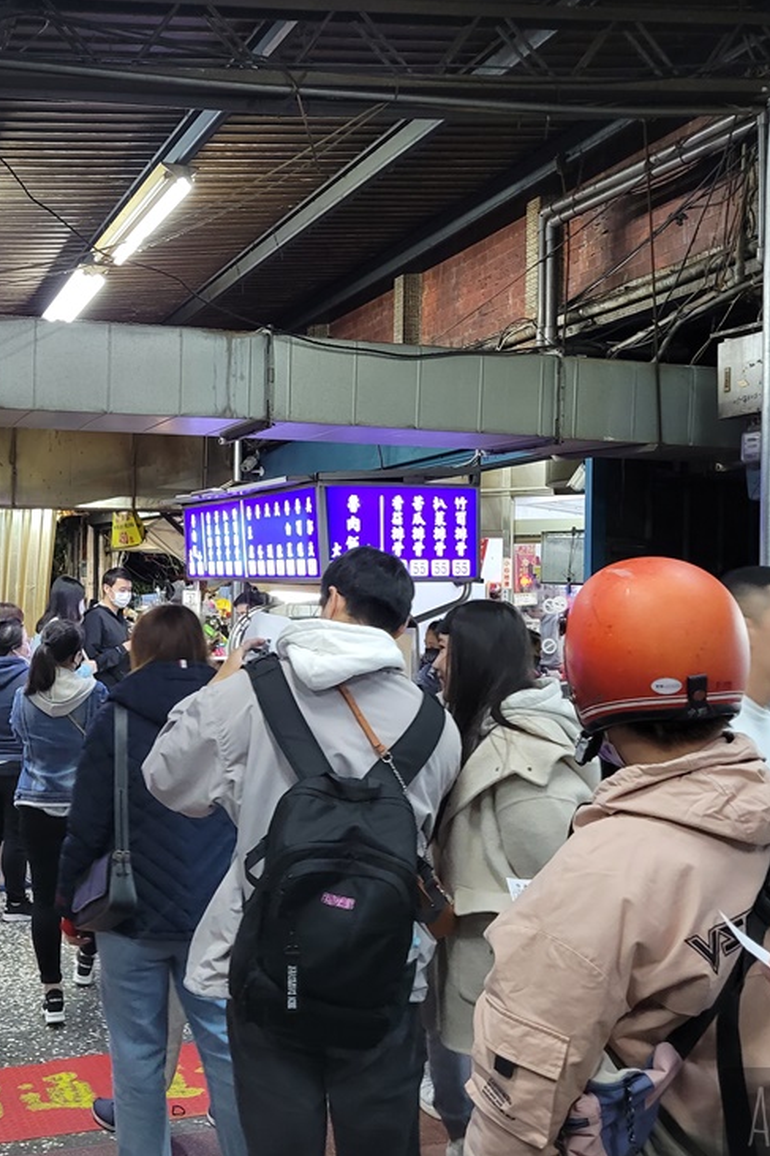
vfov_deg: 51.9
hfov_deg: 34.6
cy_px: 579
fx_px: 1188
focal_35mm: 37
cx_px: 138
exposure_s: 1/40
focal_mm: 5.4
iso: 320
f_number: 1.8
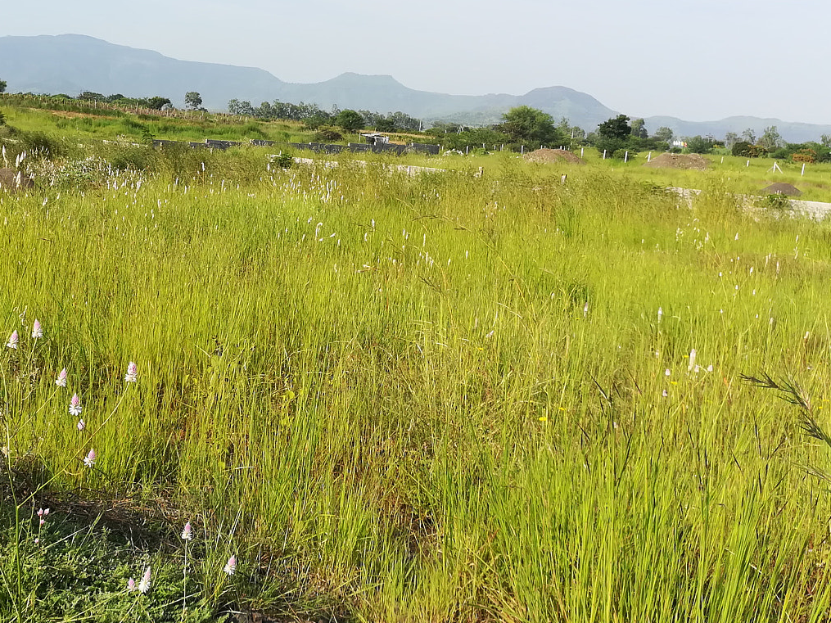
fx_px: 984
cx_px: 198
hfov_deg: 44.1
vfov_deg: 34.6
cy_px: 184
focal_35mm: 41
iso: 50
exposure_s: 1/662
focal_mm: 3.83
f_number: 2.2
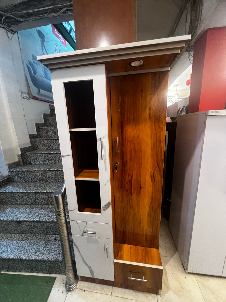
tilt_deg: -11.4
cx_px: 113
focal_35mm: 13
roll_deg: +1.8
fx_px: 113
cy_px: 151
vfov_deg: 106.2
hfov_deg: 89.9
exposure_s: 1/50
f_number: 1.8
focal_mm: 1.57
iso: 500
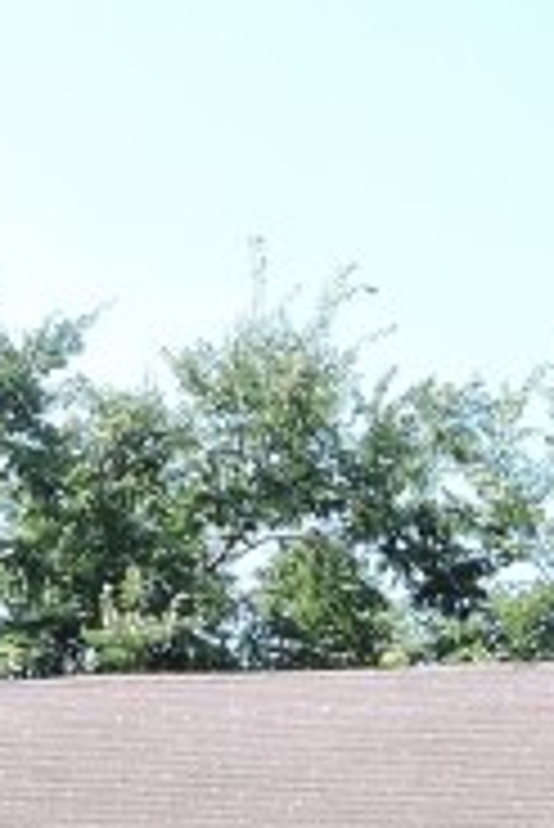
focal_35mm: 191
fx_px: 4400
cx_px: 653
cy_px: 1364
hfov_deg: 7.2
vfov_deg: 10.3
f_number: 3.6
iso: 100
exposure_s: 1/320
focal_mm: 5.9
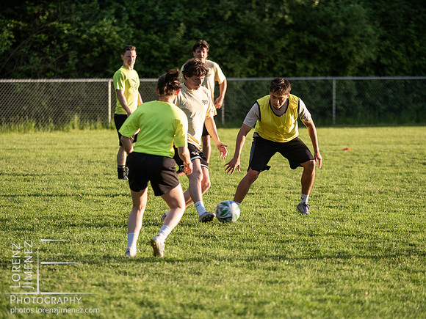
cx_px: 213
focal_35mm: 269
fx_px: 3307
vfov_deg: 5.5
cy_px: 160
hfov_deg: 7.4
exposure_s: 1/800
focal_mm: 130
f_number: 2.8
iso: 500
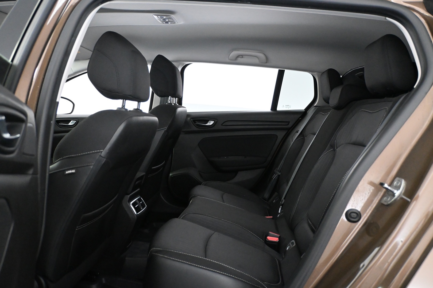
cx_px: 216
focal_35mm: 29
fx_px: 352
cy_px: 144
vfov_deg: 44.6
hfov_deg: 63.2
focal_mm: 19.5
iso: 5600
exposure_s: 1/60
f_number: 3.8
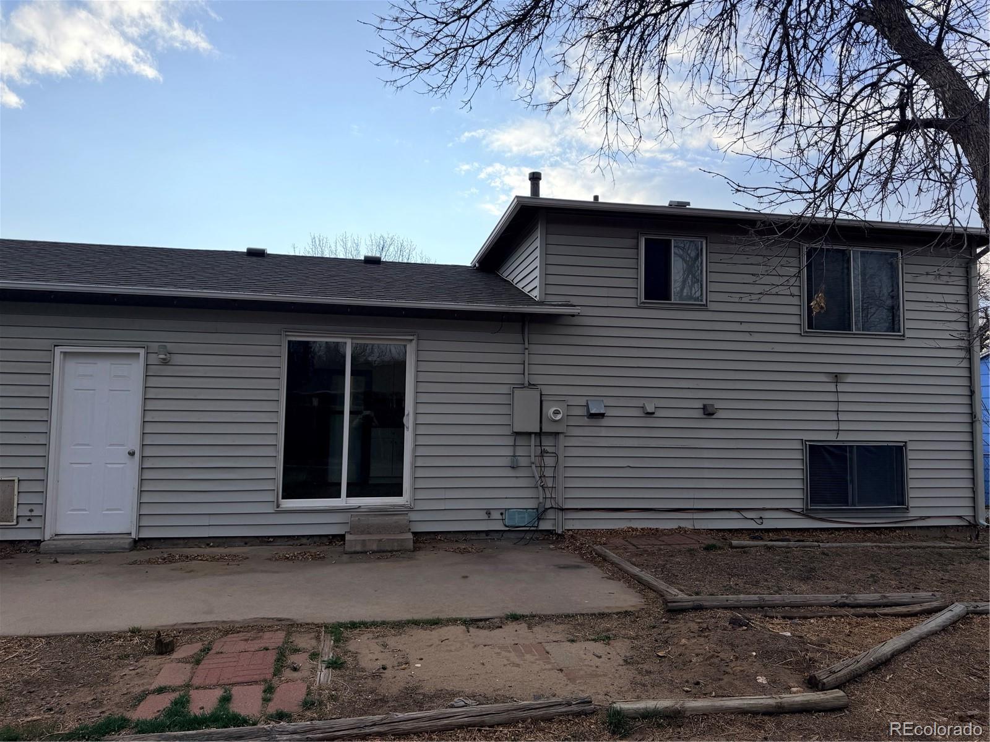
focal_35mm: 24
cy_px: 371
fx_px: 686
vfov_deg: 56.8
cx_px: 495
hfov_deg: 71.6
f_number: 1.78
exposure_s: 1/2611
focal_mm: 6.76
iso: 80
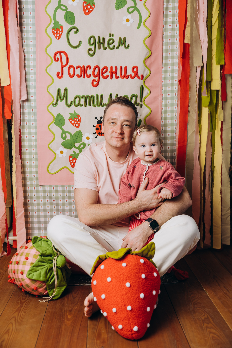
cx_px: 116
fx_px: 358
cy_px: 174
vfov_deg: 51.9
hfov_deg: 35.9
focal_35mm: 37
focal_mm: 37
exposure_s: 1/100
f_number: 2.8
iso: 320
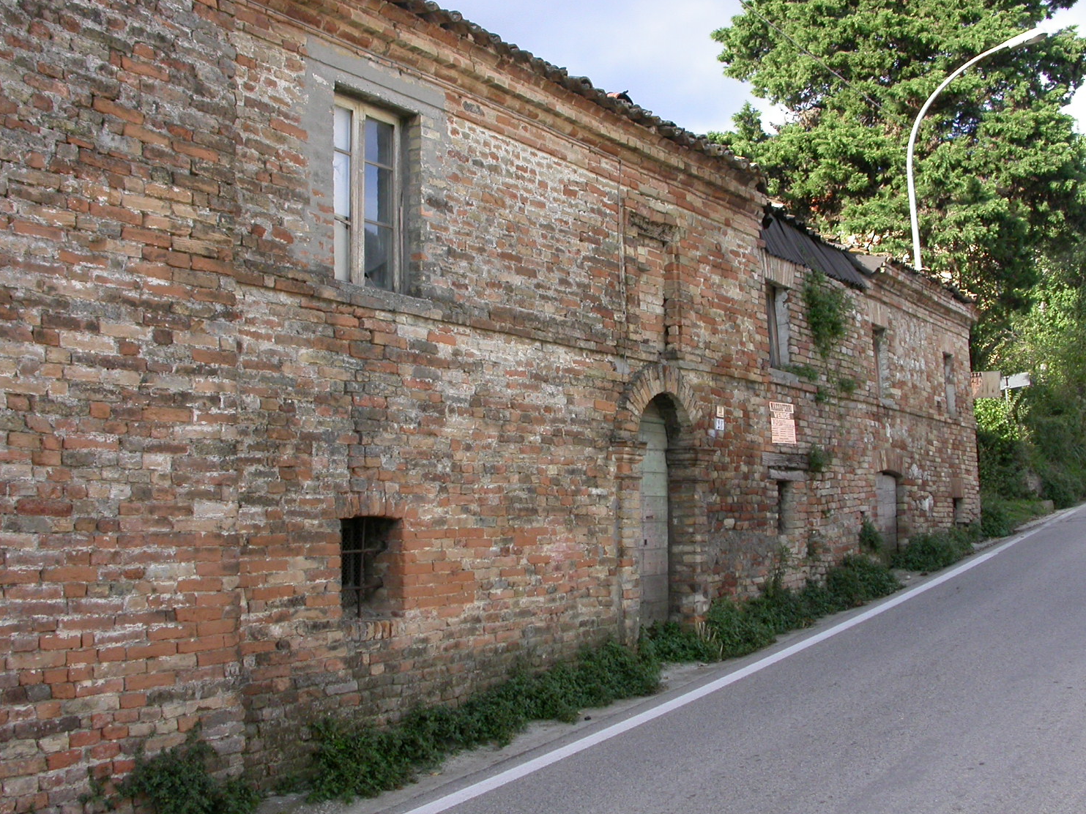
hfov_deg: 45.8
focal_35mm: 41
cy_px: 403
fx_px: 1286
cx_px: 570
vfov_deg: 35.1
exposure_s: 1/144
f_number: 4.7
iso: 100
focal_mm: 7.85
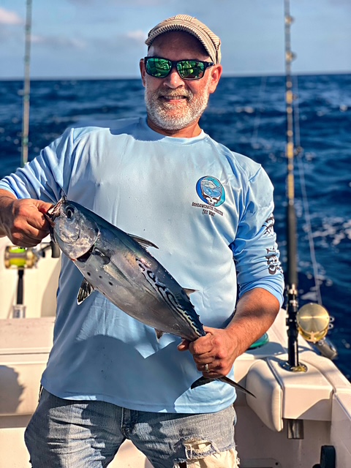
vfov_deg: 36.8
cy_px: 234
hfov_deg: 28.0
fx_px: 703
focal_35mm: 52
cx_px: 176
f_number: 2
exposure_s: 1/2083
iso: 20
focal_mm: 6
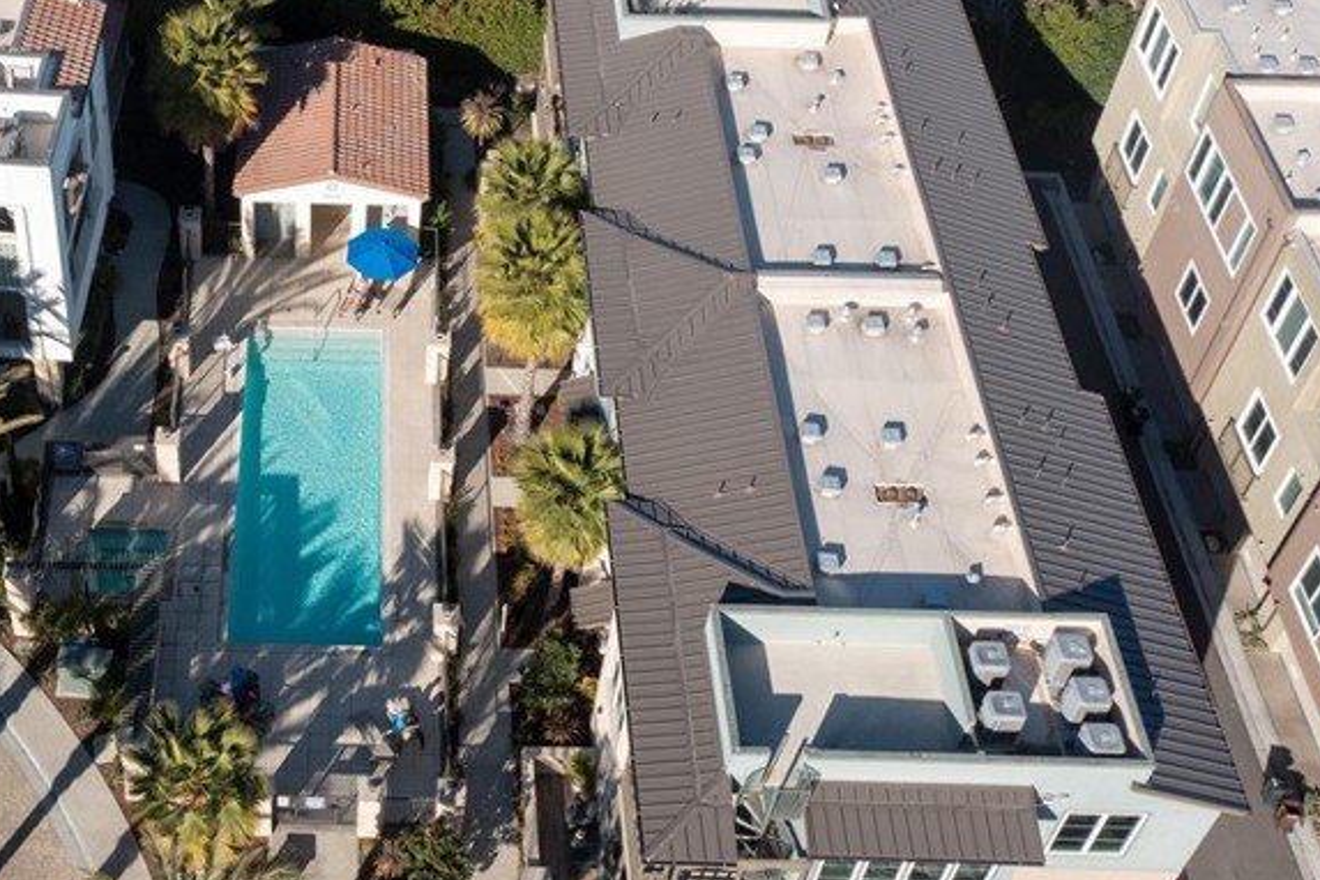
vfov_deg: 27.0
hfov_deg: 38.5
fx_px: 1833
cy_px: 435
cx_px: 311
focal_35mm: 50
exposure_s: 1/400
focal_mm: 10.26
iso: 100
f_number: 5.6
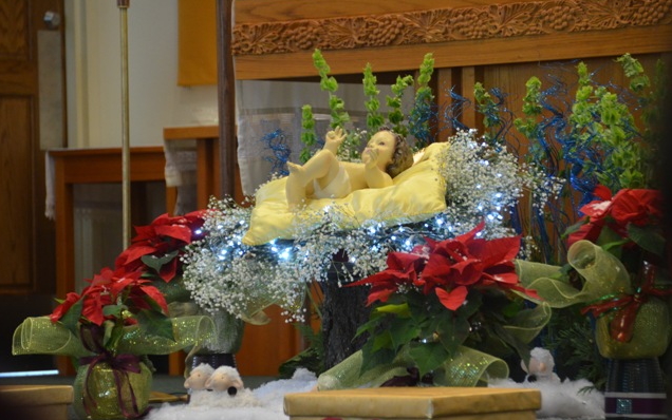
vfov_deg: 5.0
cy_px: 215
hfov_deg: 8.0
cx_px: 337
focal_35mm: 261
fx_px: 4782
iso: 1600
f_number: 5.6
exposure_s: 1/40
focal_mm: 170
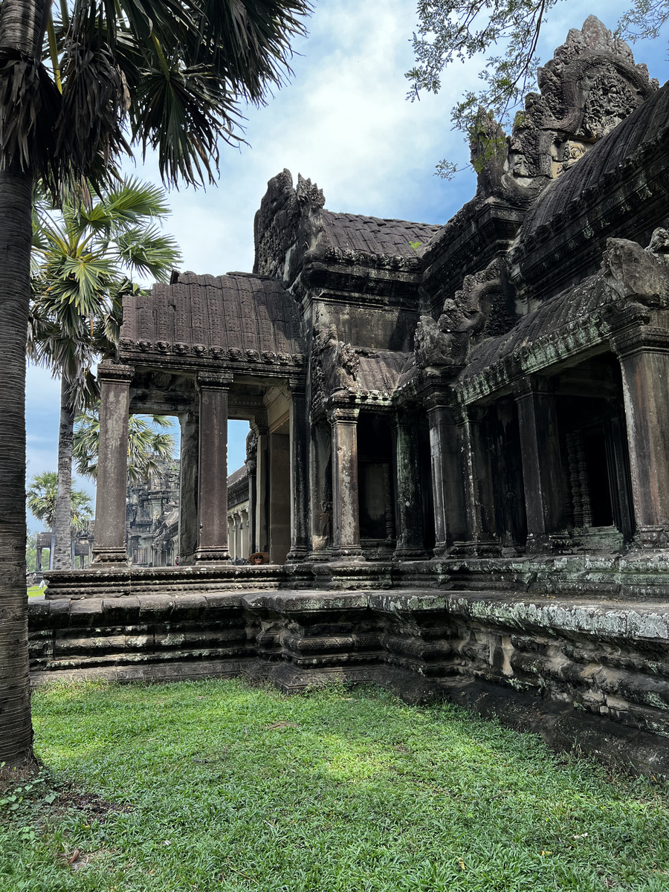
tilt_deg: +9.2
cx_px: 334
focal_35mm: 26
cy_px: 446
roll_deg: +1.6
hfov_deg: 53.1
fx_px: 670
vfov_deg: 67.3
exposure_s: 1/700
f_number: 1.5
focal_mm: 5.7
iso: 50
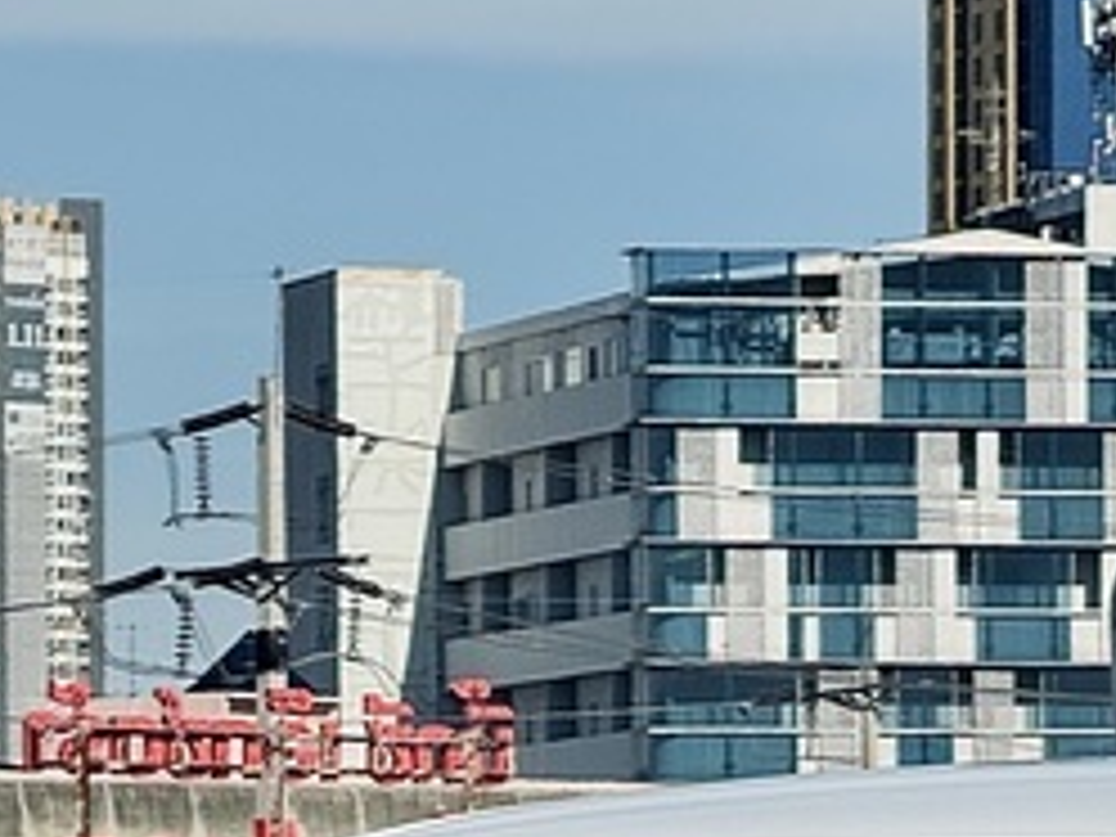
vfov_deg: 3.8
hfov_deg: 5.1
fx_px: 12477
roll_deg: +0.1
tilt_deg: +0.2
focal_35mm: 387
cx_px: 702
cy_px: 1332
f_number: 2.8
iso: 50
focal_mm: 15.66
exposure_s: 1/2146
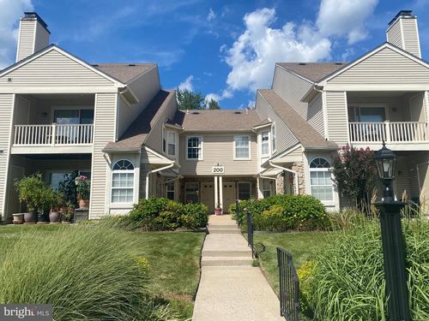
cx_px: 214
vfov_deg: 53.1
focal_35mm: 26
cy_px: 160
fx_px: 322
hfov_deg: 67.3
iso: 32
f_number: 1.8
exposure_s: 1/3984
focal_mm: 4.25
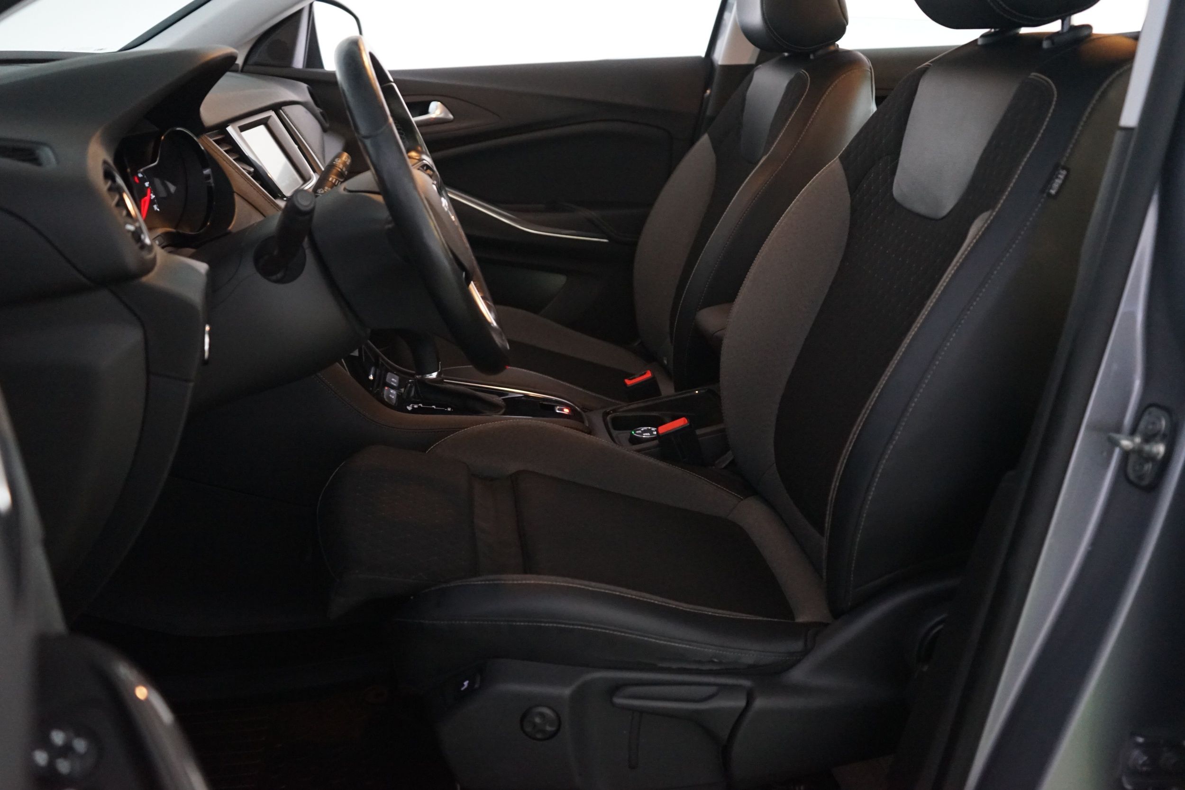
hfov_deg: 55.8
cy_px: 395
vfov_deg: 38.9
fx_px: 1119
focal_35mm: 34
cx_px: 592
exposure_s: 1/15
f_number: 4
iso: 4000
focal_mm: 34
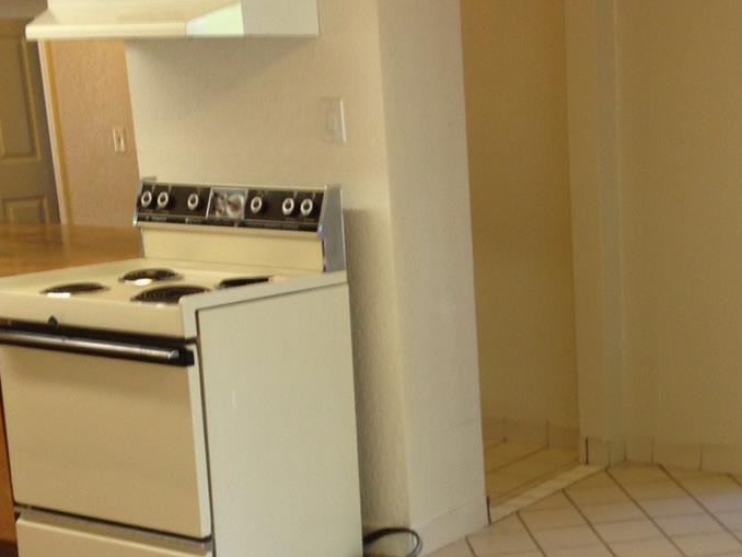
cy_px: 403
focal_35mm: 73
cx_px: 594
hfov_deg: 26.2
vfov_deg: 20.1
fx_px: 1565
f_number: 2.4
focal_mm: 4.12
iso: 50
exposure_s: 1/20
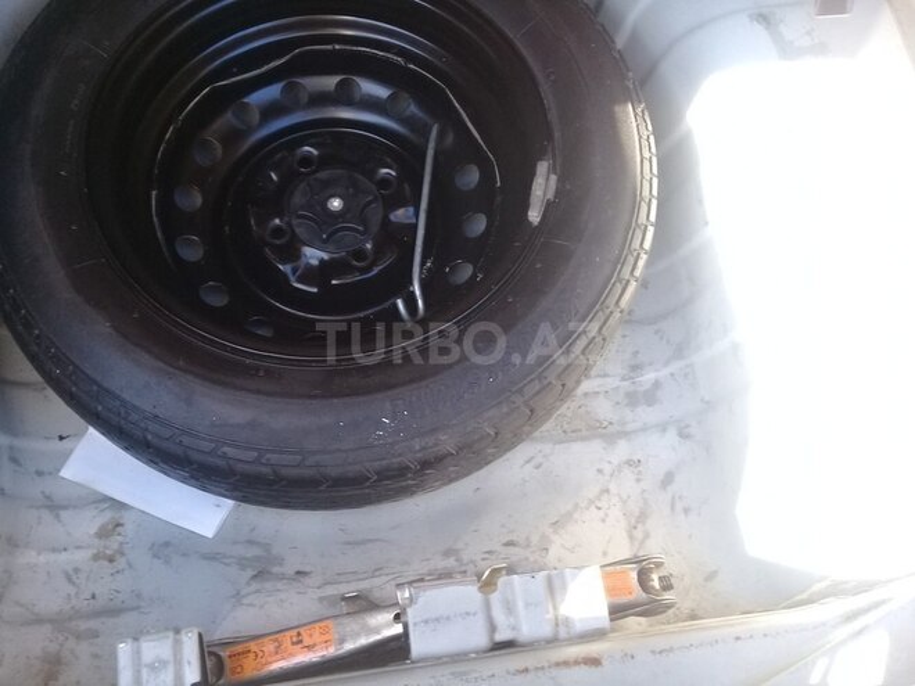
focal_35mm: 31
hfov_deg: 58.4
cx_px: 458
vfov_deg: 45.4
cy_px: 343
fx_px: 819
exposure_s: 1/33
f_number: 2.2
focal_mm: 3.3
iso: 50
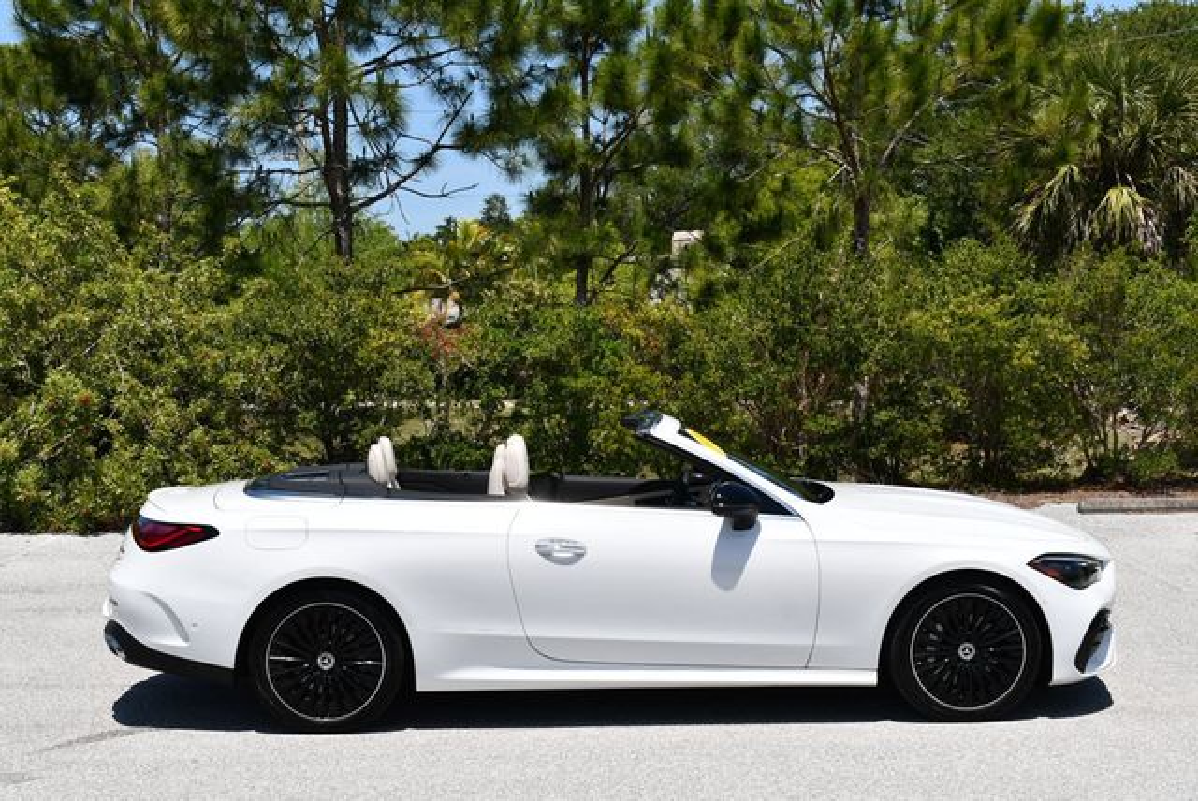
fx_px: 1998
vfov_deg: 22.7
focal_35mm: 60
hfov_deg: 33.4
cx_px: 599
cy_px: 400
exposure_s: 1/320
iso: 100
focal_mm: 30
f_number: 9
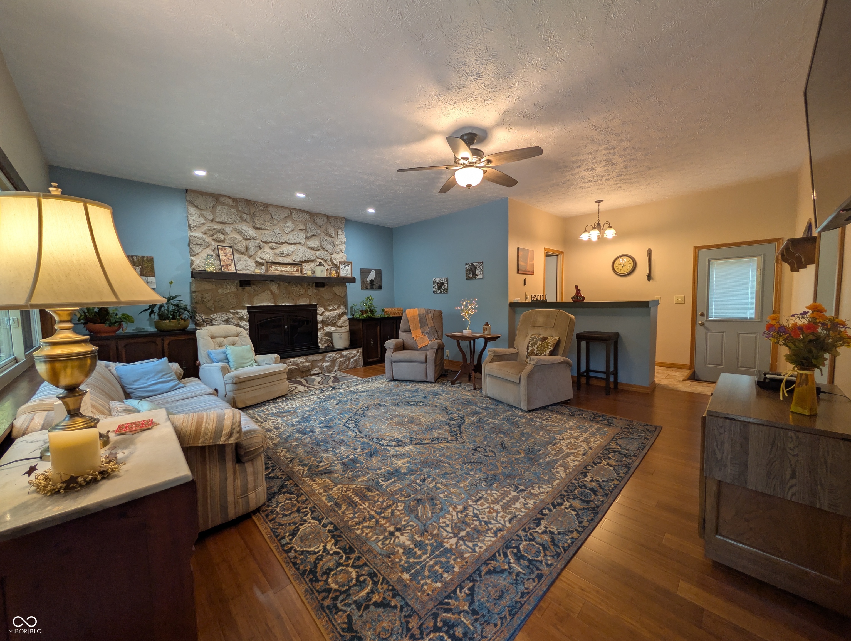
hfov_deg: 110.5
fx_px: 295
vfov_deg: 94.6
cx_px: 426
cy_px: 320
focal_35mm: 12
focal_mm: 2.02
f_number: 1.7
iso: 98
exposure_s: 1/120
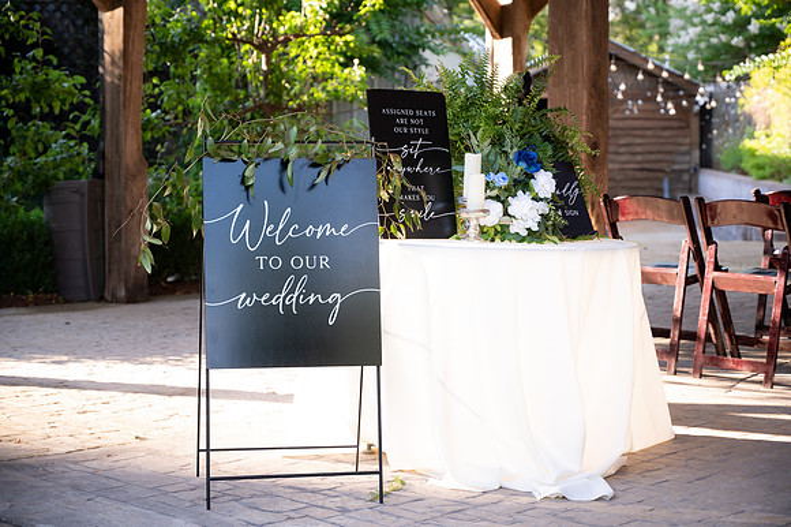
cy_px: 264
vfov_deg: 19.4
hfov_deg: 28.8
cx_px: 396
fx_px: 1542
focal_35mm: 70
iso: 400
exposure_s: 1/200
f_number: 4
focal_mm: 70
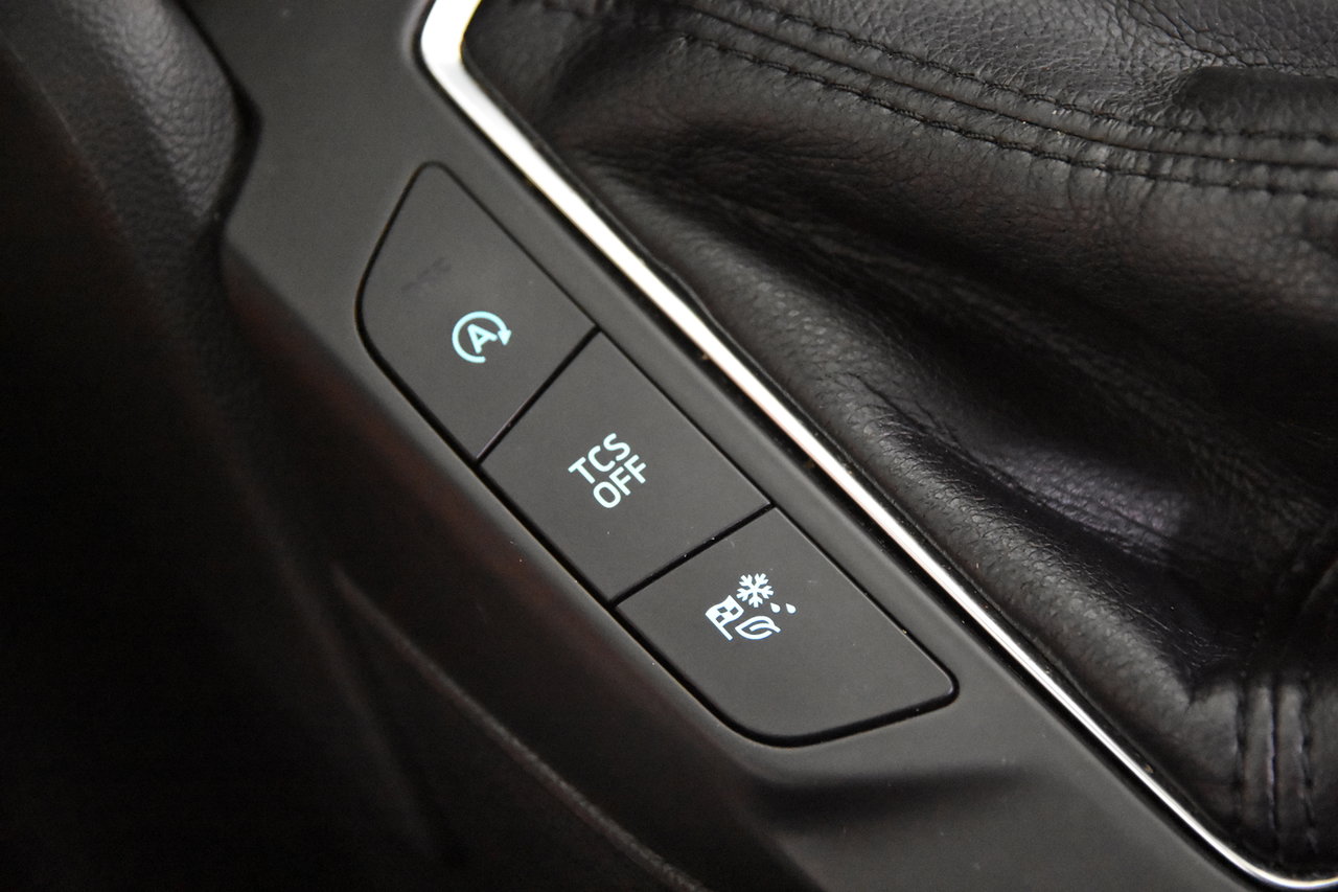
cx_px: 669
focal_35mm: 105
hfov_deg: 19.5
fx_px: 3902
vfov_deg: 13.0
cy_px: 446
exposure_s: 1/40
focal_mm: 70
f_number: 4
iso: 12800
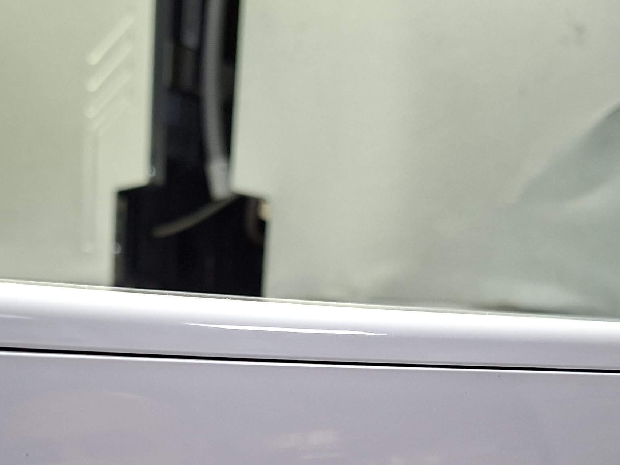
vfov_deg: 25.3
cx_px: 261
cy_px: 501
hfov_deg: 35.5
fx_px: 967
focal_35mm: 54
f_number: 1.8
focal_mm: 5.54
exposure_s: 1/50
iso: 320
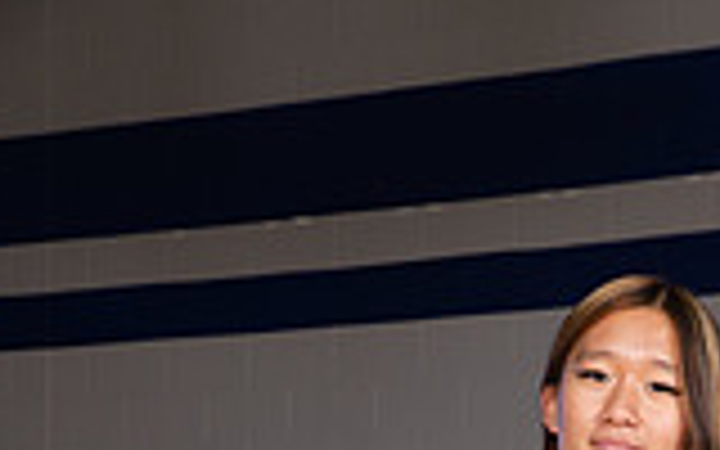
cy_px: 1008
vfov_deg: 7.7
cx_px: 612
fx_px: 3159
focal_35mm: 161
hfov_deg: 12.9
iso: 500
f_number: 7.1
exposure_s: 1/320
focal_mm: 56
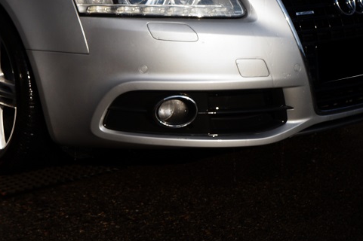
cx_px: 94
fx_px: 594
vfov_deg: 22.5
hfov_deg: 33.4
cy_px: 28
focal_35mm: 59
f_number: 8
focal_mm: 21
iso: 100
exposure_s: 1/640
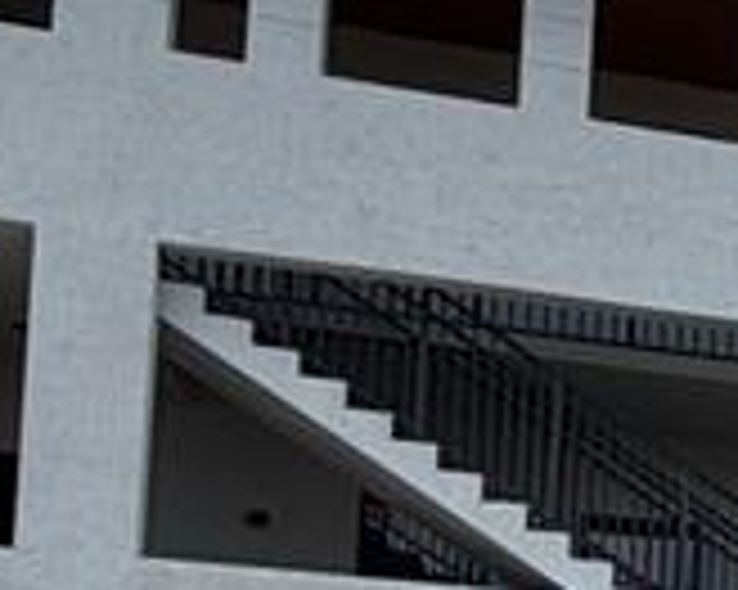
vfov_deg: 14.2
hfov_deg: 15.1
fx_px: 2183
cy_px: 941
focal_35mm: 100
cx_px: 1526
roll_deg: -0.4
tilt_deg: +6.0
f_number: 2.2
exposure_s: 1/799
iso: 20
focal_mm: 2.22
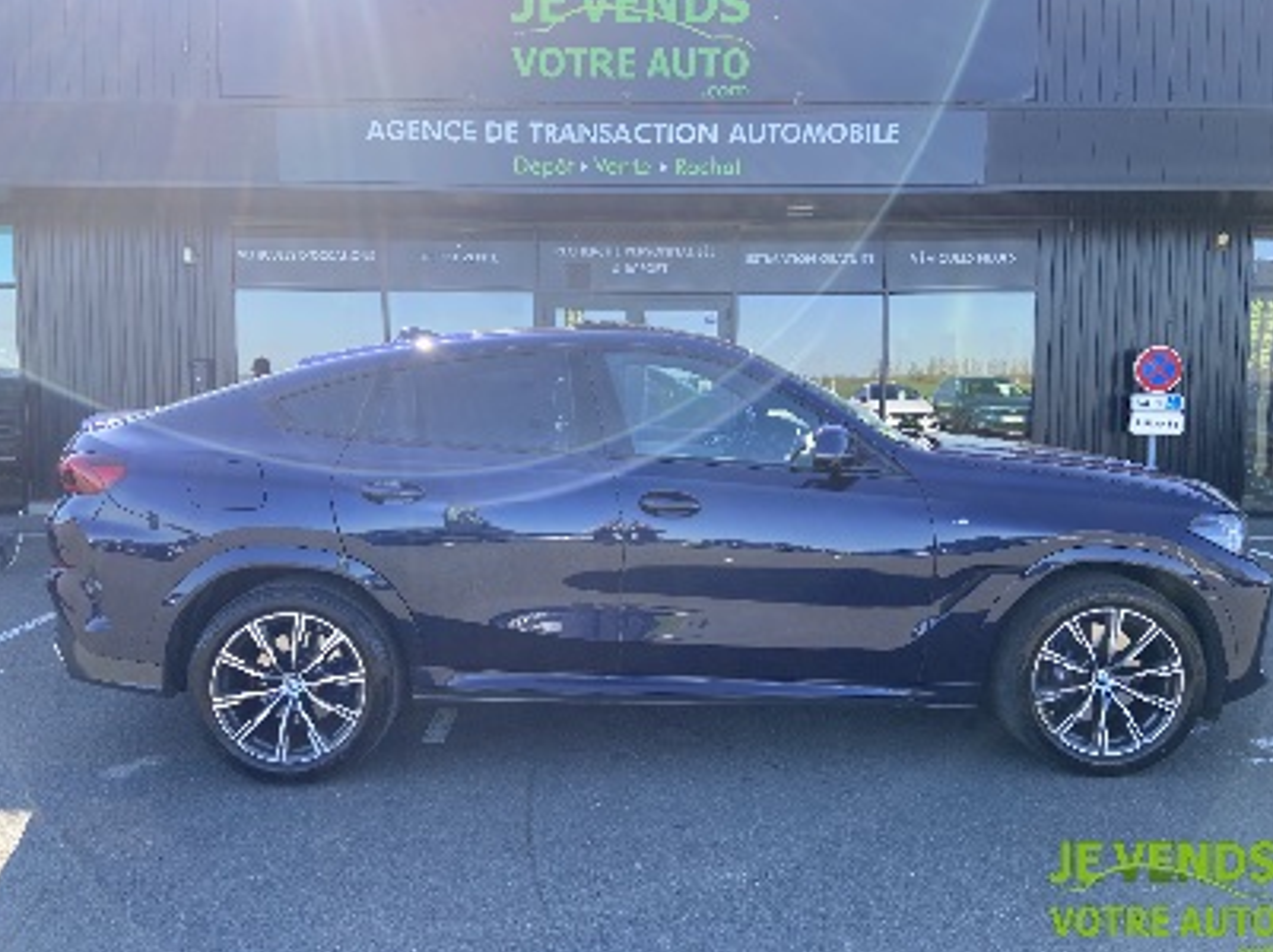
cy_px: 466
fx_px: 992
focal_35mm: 27
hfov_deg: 65.4
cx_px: 635
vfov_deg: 51.3
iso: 32
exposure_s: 1/412
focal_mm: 4.25
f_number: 1.8
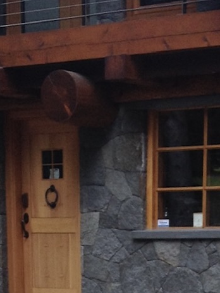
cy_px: 548
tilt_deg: -14.4
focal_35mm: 147
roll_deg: +1.7
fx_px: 1246
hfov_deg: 10.1
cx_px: 127
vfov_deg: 12.2
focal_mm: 4.28
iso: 50
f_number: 2.4
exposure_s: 1/130
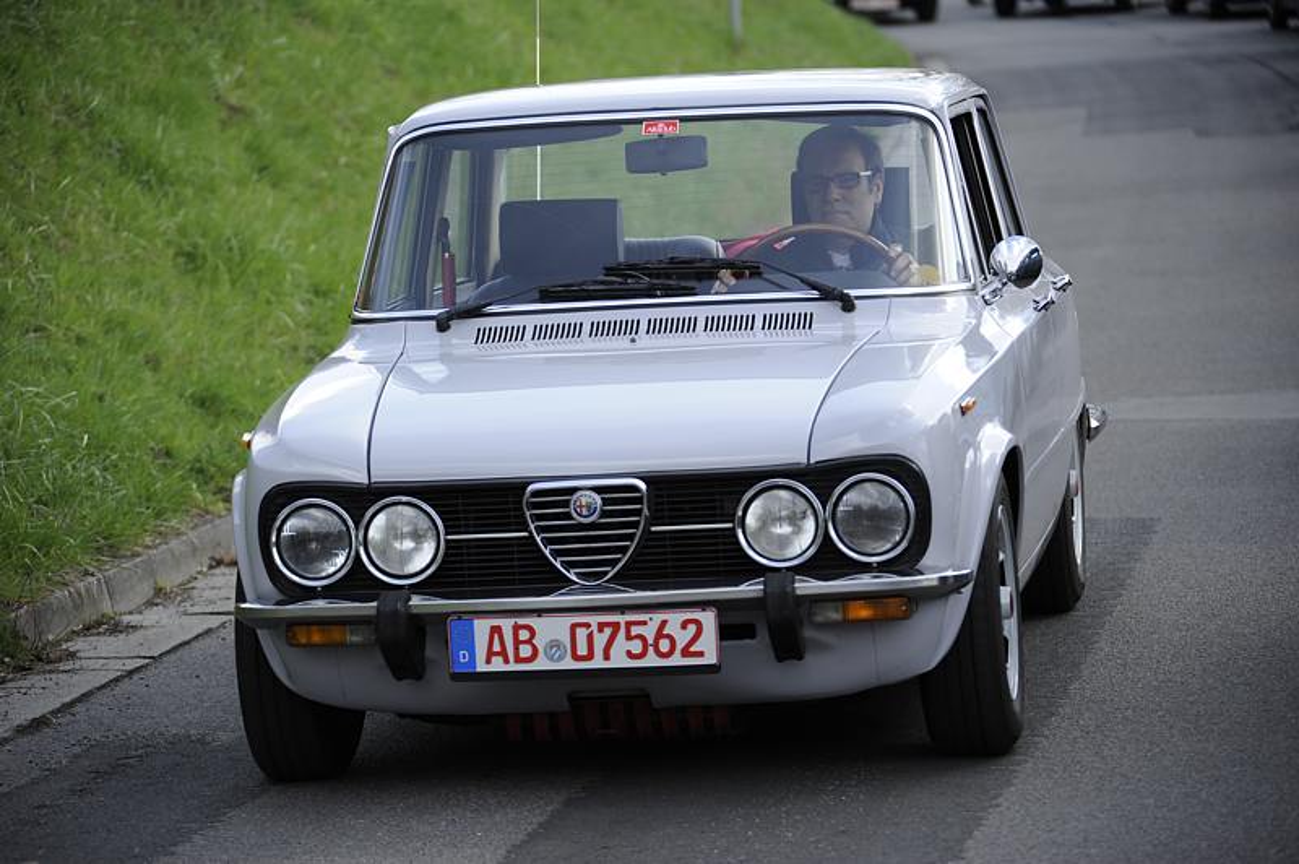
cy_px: 432
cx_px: 650
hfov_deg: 11.8
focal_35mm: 175
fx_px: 6309
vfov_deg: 7.8
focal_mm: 175
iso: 320
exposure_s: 1/500
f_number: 5
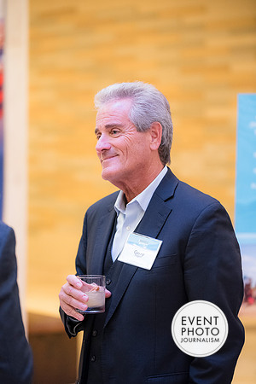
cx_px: 128
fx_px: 1237
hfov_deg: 11.8
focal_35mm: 116
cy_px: 192
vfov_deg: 17.6
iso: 6400
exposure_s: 1/100
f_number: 2.8
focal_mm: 116
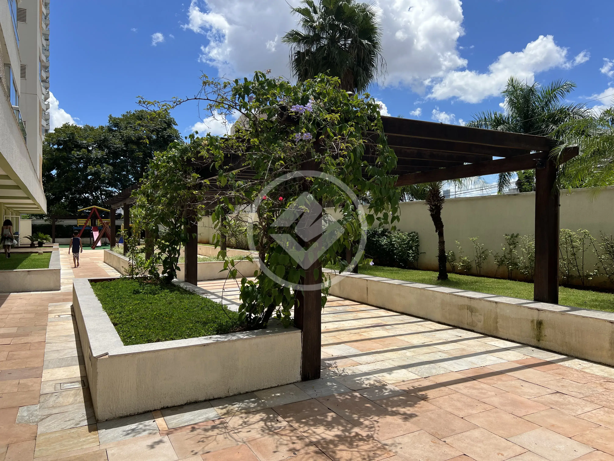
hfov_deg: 67.3
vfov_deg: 53.1
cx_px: 307
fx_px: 461
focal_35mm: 26
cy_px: 230
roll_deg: -0.2
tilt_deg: -0.1
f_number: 1.5
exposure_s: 1/4115
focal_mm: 5.7
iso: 50
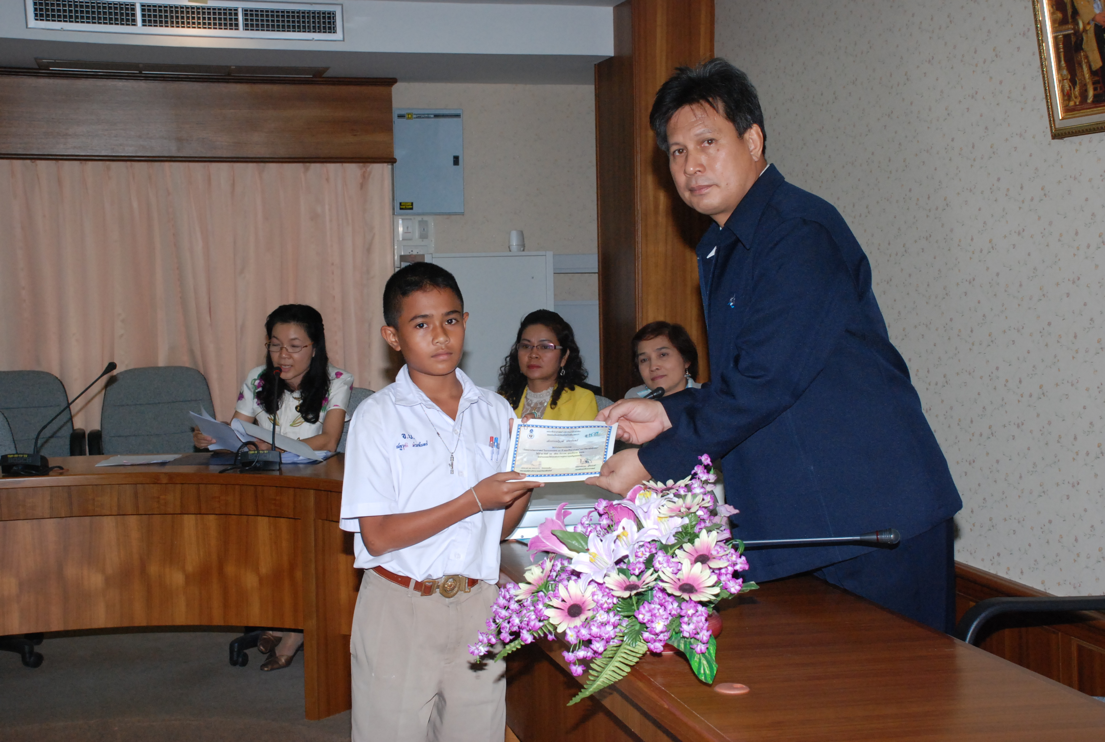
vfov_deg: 25.9
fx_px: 1615
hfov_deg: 37.8
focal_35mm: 52
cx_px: 552
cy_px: 371
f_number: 8
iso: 1000
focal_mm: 35
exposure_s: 1/200
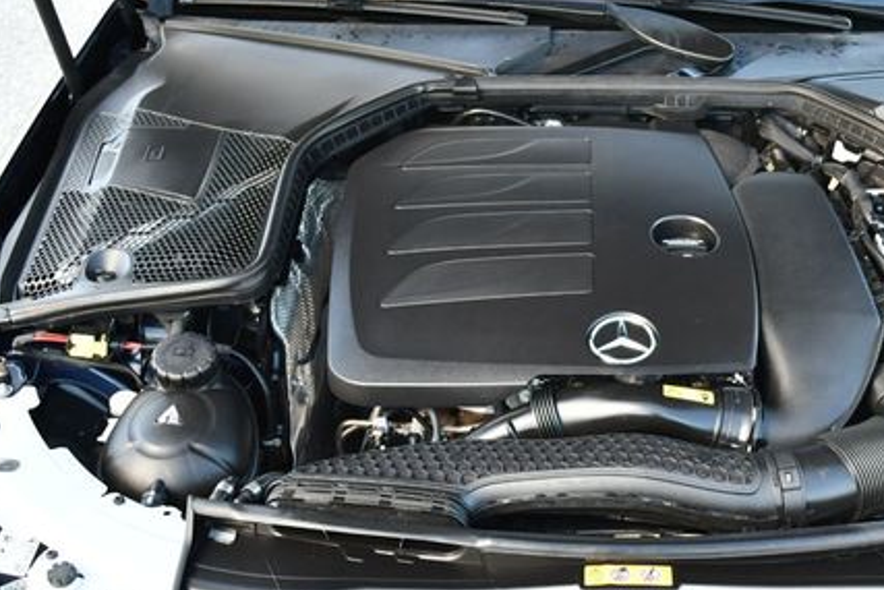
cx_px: 629
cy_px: 288
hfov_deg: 36.3
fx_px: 1326
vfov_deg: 25.1
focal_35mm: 54
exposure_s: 1/250
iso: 500
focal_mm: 18
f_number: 3.5
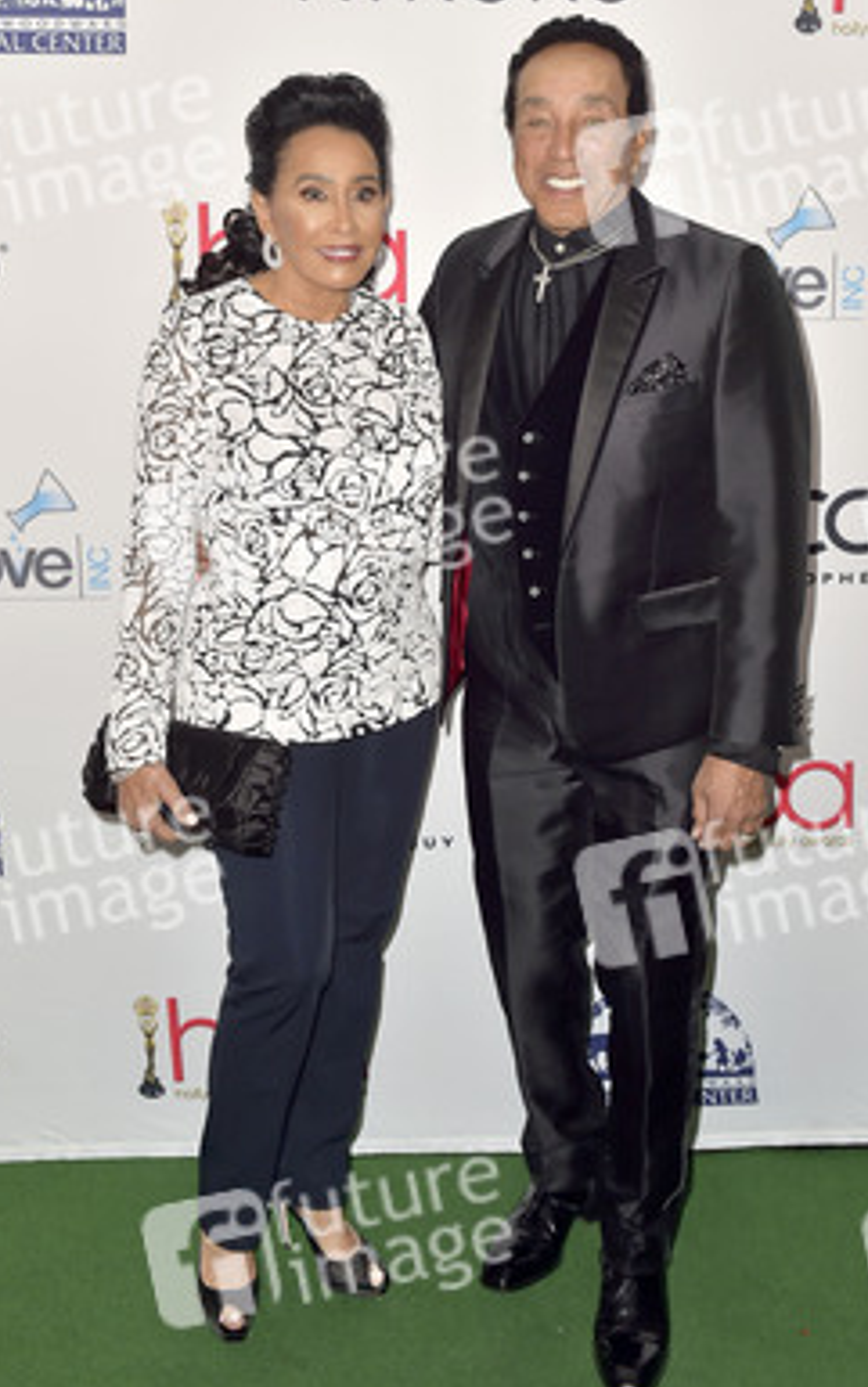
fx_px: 1361
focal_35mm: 36
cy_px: 703
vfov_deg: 54.0
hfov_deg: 35.4
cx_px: 434
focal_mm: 34
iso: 400
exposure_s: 1/250
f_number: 6.3
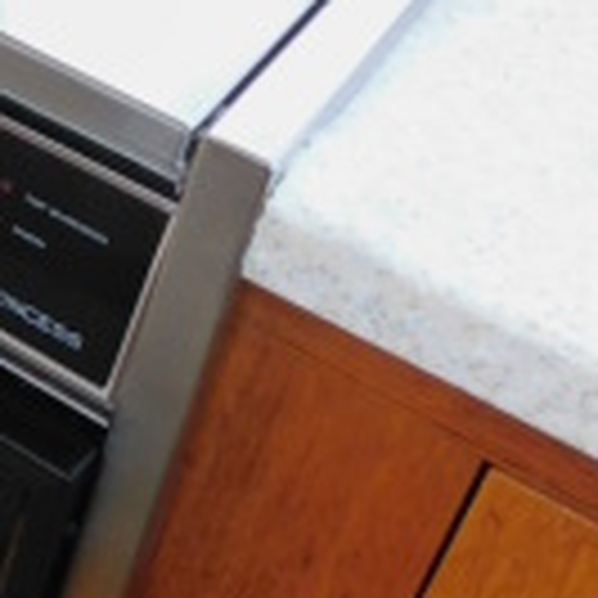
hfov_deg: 16.8
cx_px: -355
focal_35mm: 92
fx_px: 1798
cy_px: -72
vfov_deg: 18.1
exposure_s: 1/30
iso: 250
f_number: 3
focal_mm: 4
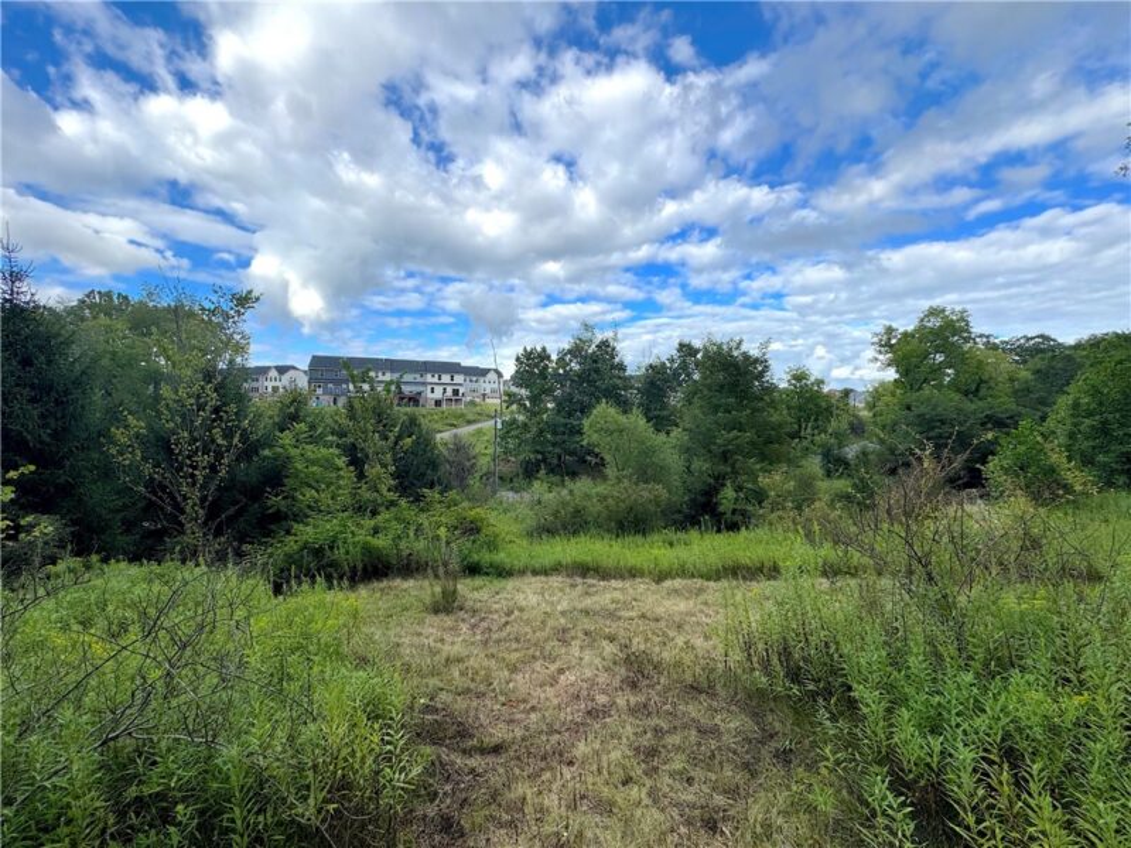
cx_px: 566
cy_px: 424
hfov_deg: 102.1
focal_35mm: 14
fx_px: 457
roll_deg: -0.7
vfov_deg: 85.7
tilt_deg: -2.1
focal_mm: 2.22
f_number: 2.2
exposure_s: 1/1094
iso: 50
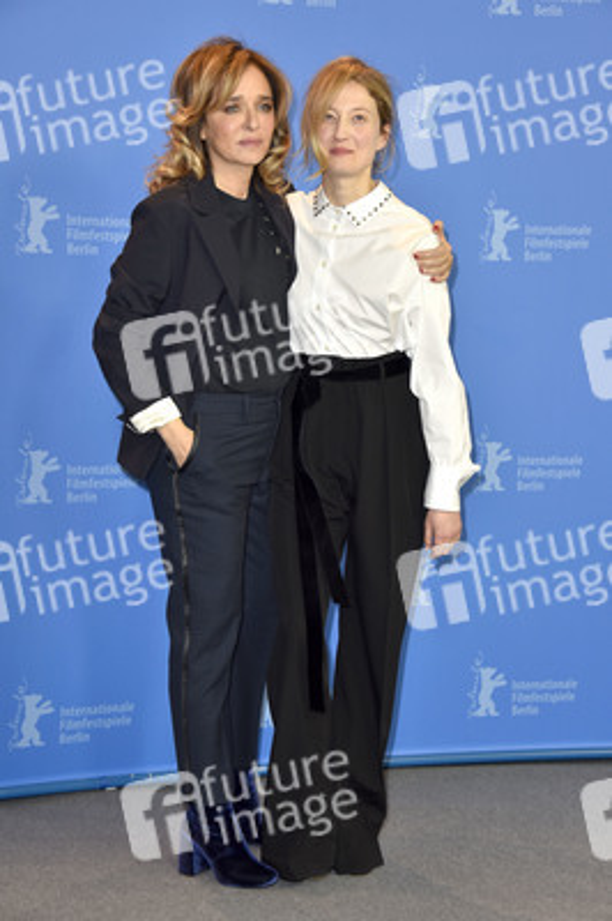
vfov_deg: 28.9
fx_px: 1788
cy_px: 460
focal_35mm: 70
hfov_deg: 19.4
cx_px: 306
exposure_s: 1/125
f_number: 5.6
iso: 640
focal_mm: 70
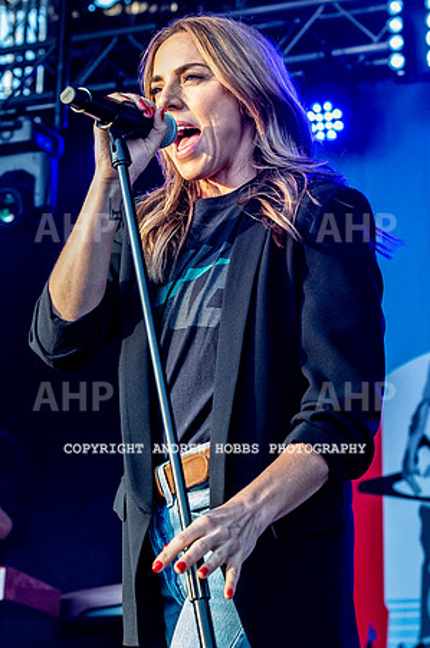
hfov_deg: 10.9
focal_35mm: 126
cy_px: 260
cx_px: 267
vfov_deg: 16.3
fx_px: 2260
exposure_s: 1/640
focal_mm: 70
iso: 4000
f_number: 5.6
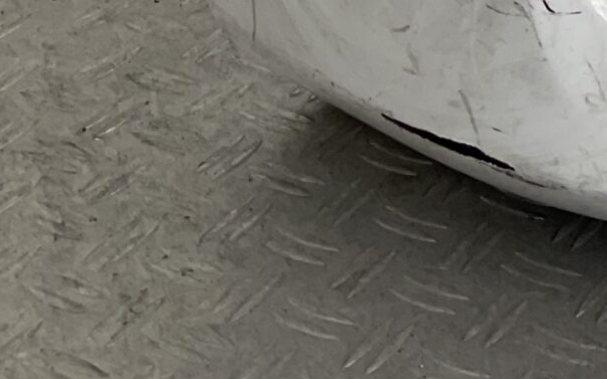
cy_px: -446
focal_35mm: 129
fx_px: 2134
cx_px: 1039
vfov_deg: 9.3
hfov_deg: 14.5
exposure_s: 1/260
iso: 16
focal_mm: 3
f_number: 1.8
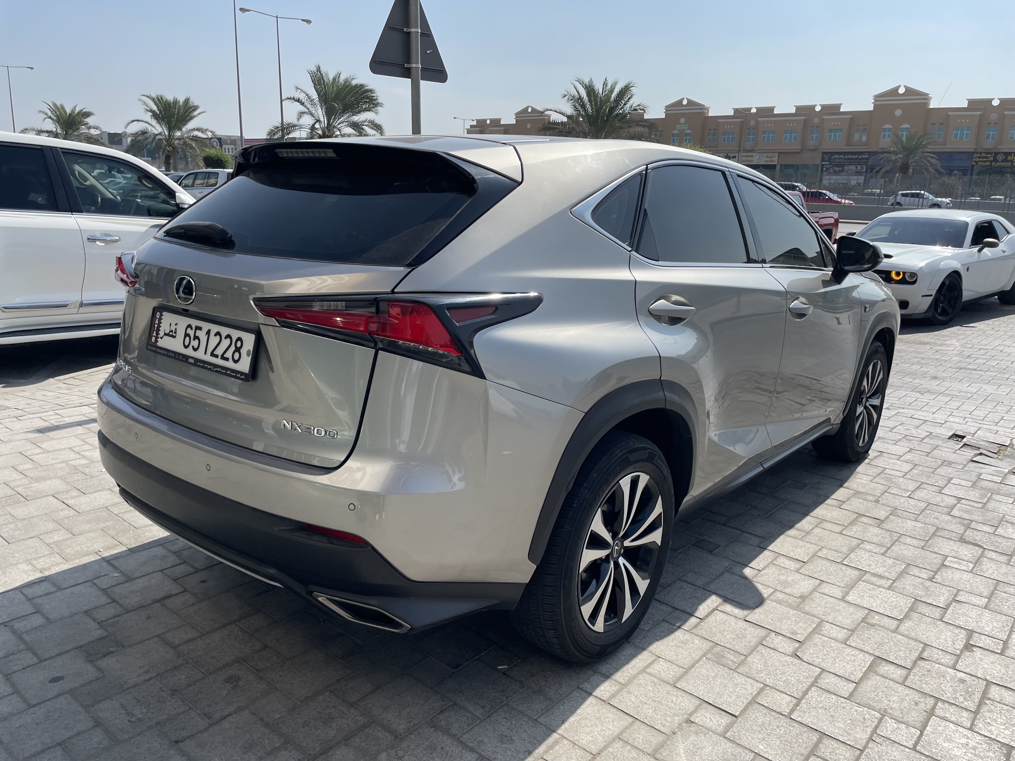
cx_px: 508
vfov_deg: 53.1
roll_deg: +1.7
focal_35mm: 26
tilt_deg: -10.7
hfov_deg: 67.3
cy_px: 380
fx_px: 762
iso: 32
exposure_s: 1/4651
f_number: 1.6
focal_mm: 4.2
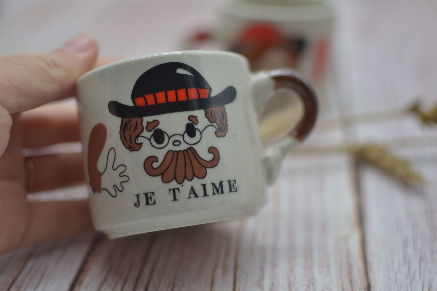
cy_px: 146
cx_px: 218
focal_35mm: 52
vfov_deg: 25.8
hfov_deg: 37.9
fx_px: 637
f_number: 1.8
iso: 100
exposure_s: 1/500
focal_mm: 35
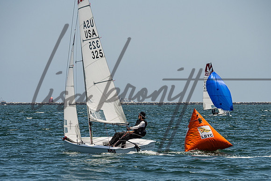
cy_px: 117
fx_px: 2083
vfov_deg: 5.0
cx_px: 138
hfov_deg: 7.4
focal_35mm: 277
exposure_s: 1/3200
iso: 400
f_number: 8
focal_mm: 210
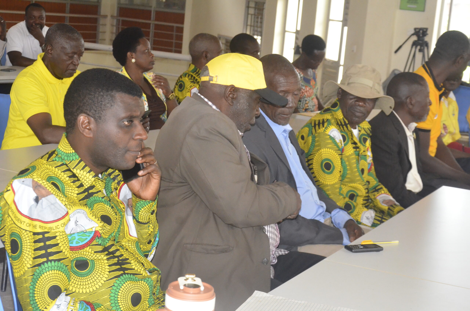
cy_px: 156
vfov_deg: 18.8
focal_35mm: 72
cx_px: 235
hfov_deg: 28.1
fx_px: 938
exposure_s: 1/250
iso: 4000
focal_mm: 48
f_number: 7.1
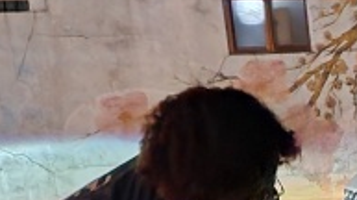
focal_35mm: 130
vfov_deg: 9.1
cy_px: 256
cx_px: 832
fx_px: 1229
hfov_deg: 13.0
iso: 1600
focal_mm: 5.4
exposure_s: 1/8
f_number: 1.8
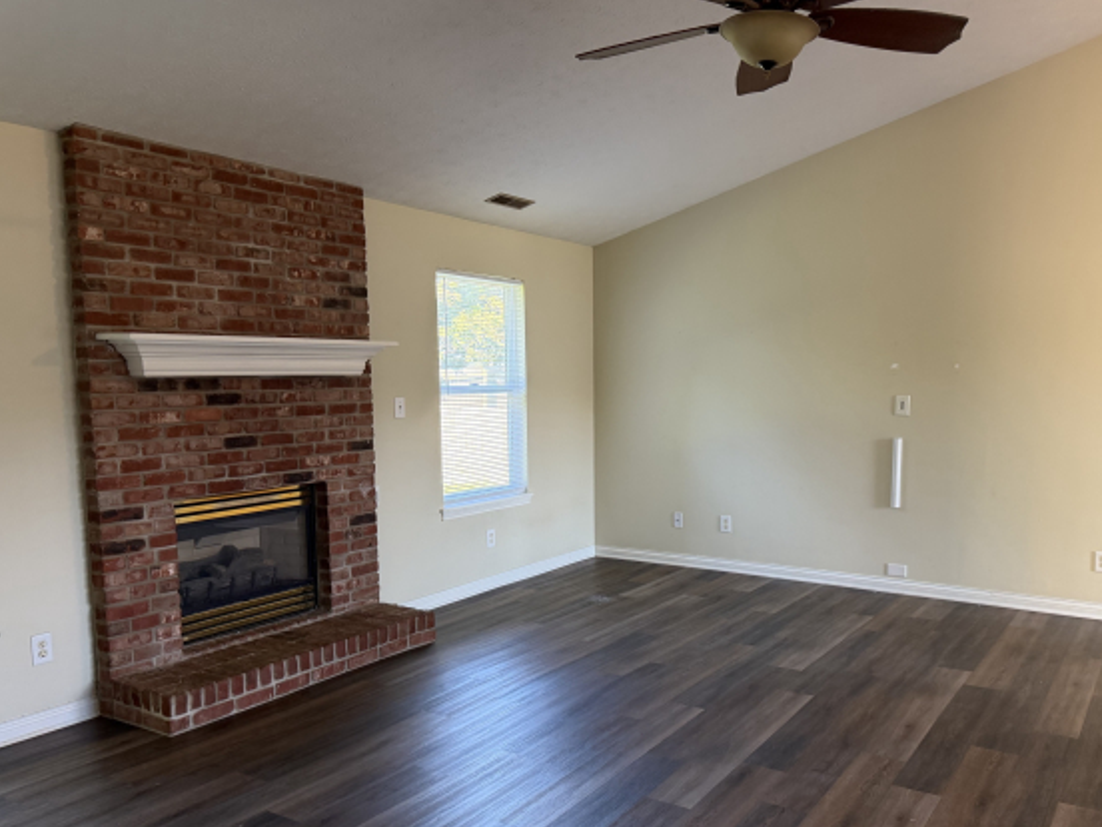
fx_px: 923
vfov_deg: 48.0
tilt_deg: -6.8
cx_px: 648
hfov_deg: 61.3
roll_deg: -0.7
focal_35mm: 29
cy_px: 479
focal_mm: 6.76
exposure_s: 1/60
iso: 250
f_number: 1.78
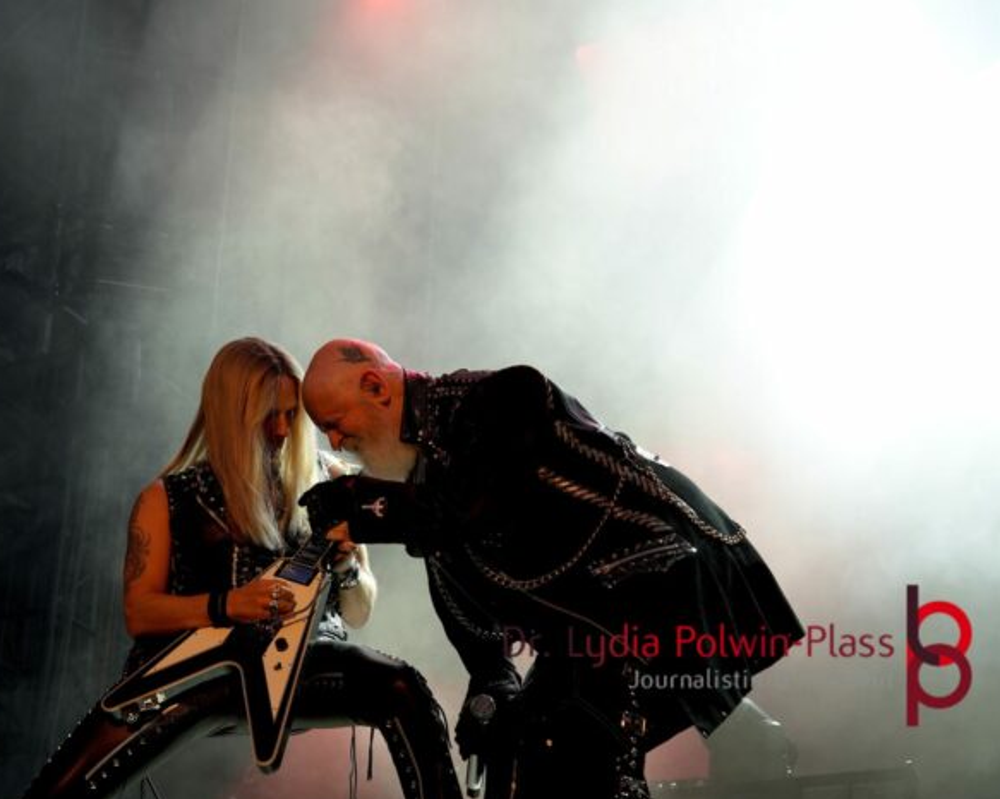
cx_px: 360
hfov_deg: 20.2
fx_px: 2799
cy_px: 382
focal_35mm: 95
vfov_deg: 16.2
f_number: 4.5
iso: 400
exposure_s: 1/160
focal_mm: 51
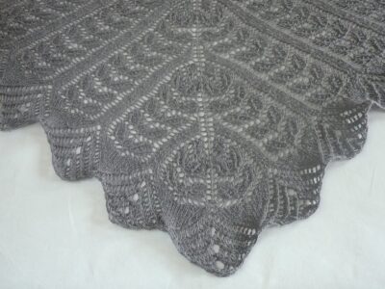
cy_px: 144
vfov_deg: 34.3
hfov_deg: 44.8
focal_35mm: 42
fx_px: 467
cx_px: 192
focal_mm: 4.9
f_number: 3.4
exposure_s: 1/30
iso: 250
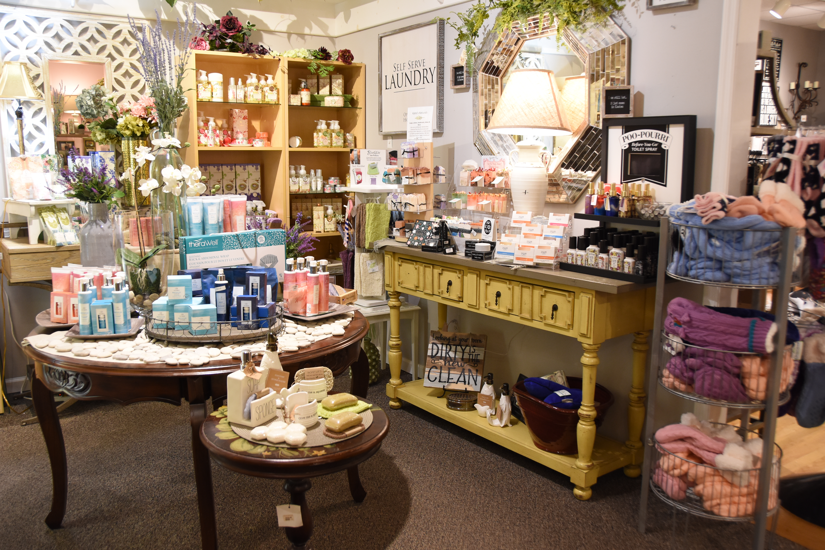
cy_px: 275
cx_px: 412
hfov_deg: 61.9
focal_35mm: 30
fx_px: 688
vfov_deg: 43.6
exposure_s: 1/30
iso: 800
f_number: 3.5
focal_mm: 20
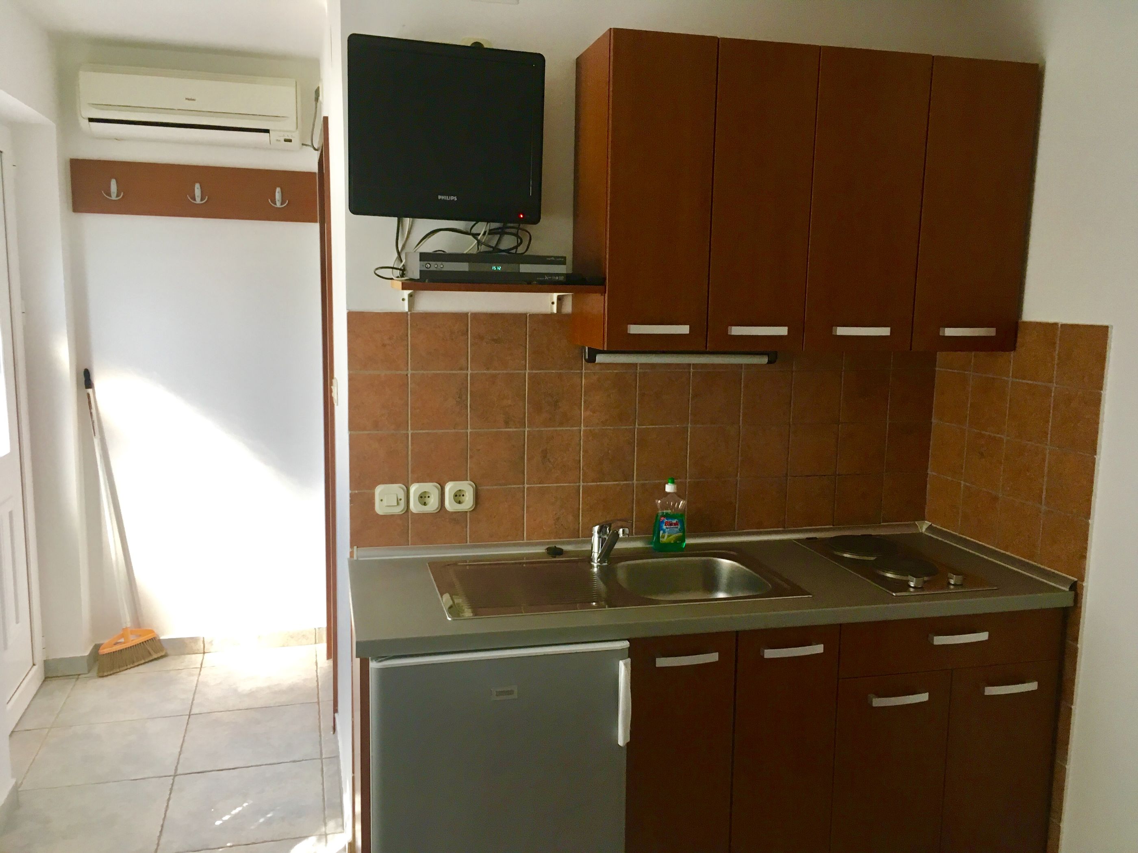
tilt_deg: -9.4
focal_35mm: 29
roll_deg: -3.0
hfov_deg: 61.7
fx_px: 953
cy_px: 426
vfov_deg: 48.2
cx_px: 569
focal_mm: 4.15
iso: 100
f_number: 2.2
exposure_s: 1/33
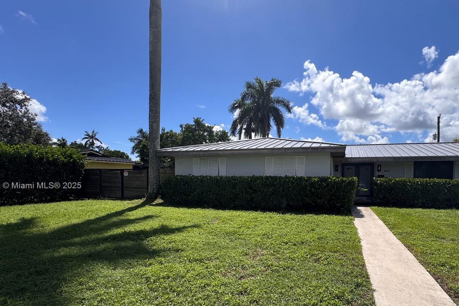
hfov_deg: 83.2
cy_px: 186
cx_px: 271
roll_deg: -1.0
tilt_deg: -3.4
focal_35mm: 20
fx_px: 255
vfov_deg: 61.3
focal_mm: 2.22
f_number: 2.2
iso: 50
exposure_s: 1/2770
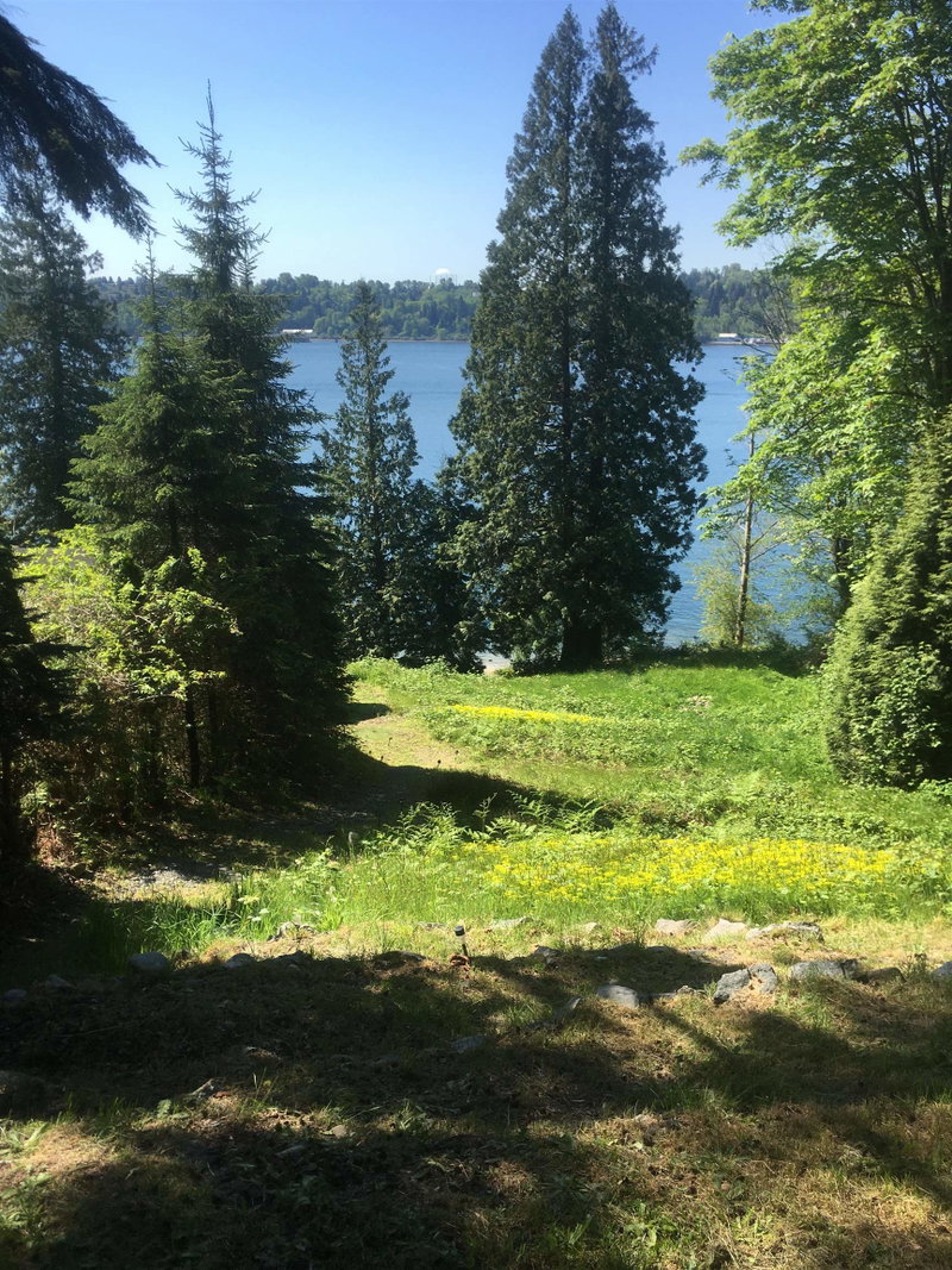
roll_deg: +0.9
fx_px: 1064
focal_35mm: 29
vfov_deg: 61.7
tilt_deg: -18.1
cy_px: 635
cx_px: 476
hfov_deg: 48.2
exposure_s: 1/874
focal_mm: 4.15
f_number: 2.2
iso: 25
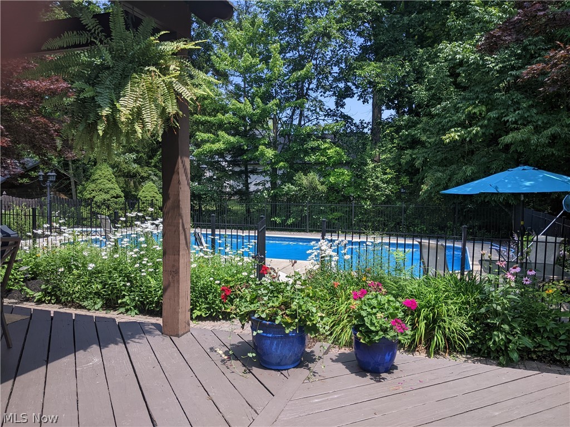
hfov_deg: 65.3
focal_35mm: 27
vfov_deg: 51.4
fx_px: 445
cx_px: 285
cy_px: 214
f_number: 1.8
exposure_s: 1/1466
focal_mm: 4.44
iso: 50
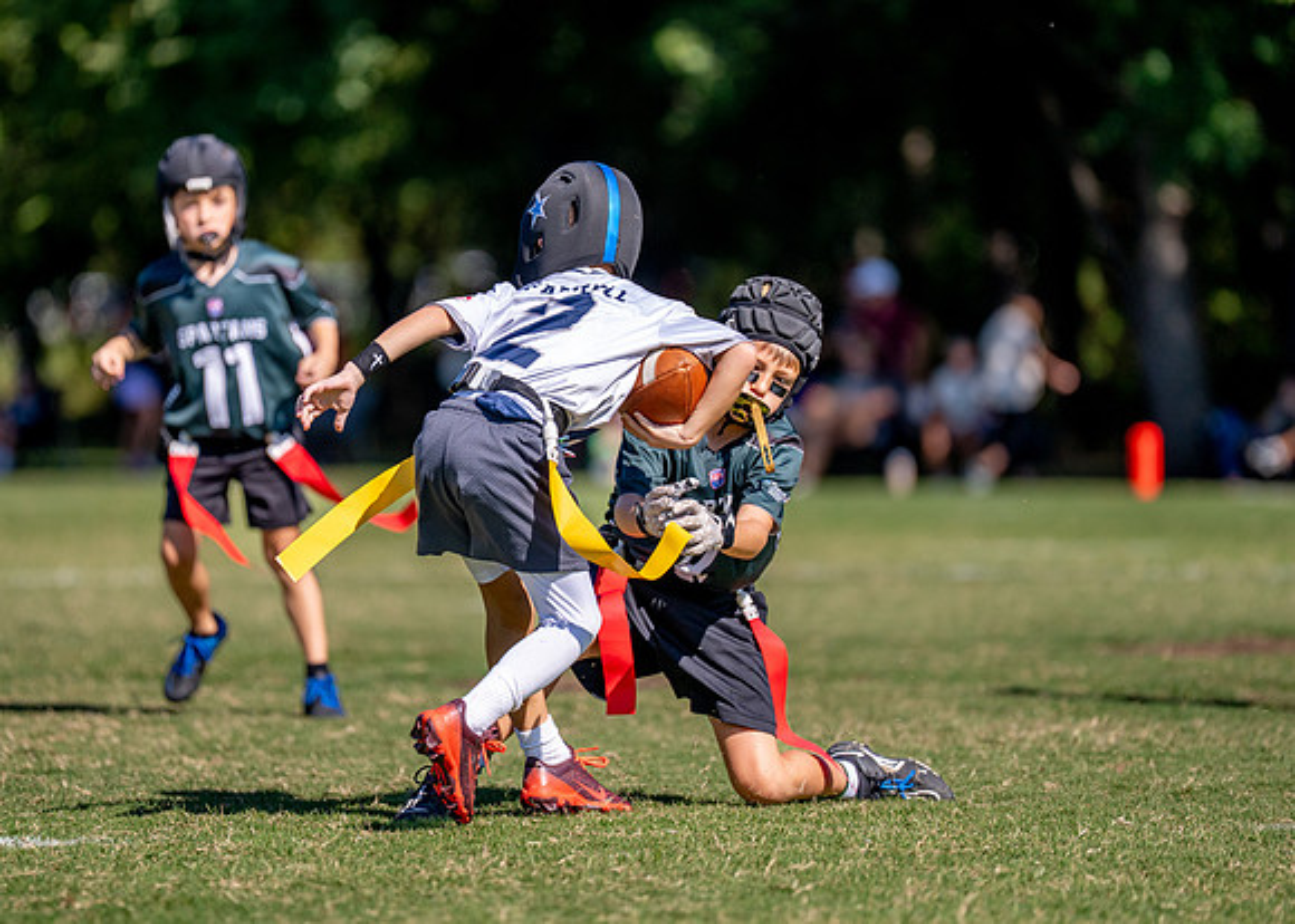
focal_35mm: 253
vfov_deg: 5.7
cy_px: 418
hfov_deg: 8.0
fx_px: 9312
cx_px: 559
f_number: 2.8
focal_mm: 200
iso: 250
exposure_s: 1/5000
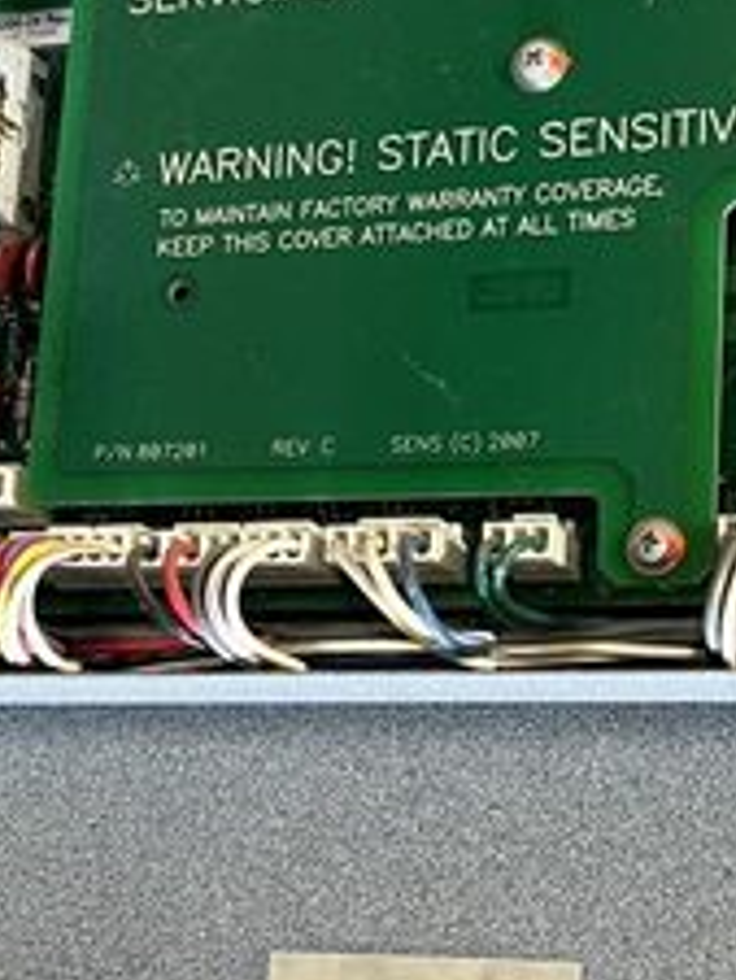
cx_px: 549
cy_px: 605
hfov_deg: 19.8
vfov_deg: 26.2
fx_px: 2096
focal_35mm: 74
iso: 125
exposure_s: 1/93
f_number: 1.5
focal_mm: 5.7
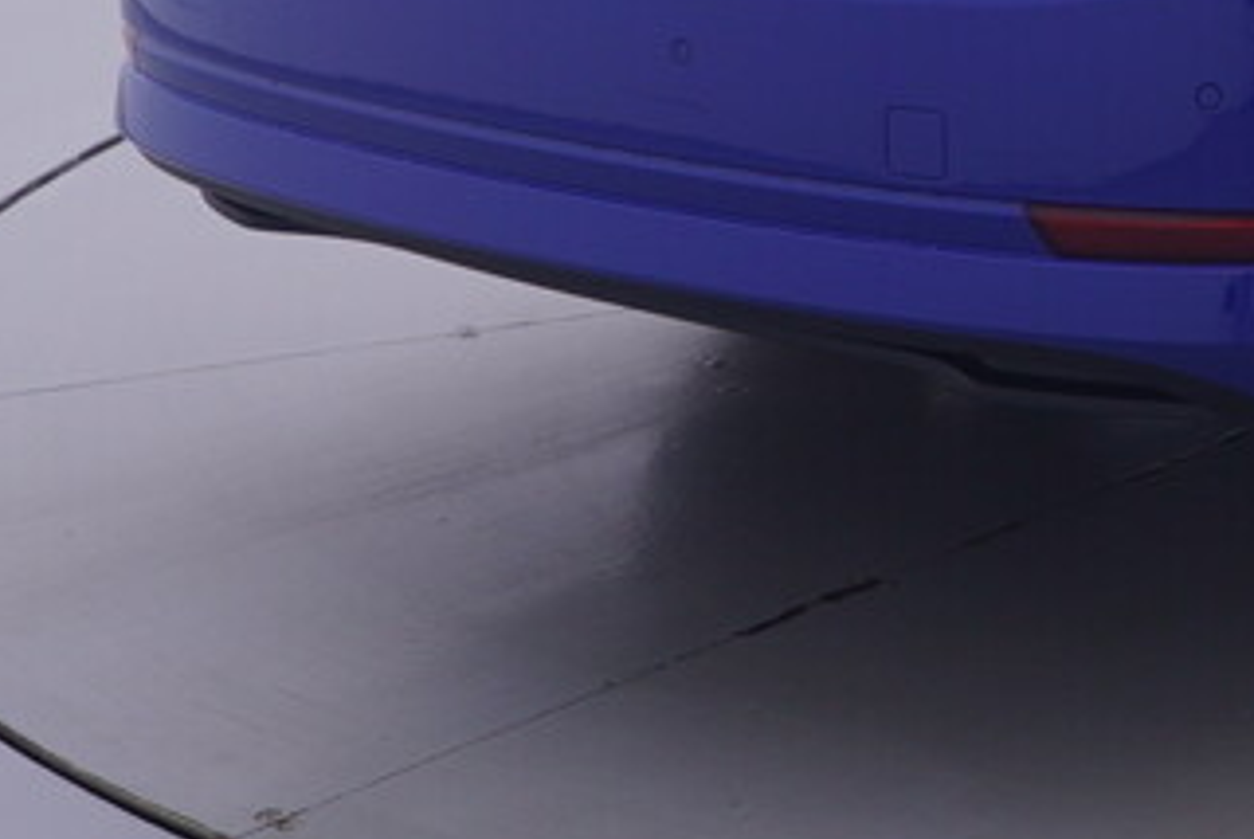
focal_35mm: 101
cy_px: -572
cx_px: 2097
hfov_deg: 17.3
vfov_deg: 12.6
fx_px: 3530
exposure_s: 1/80
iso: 200
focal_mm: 15
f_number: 5
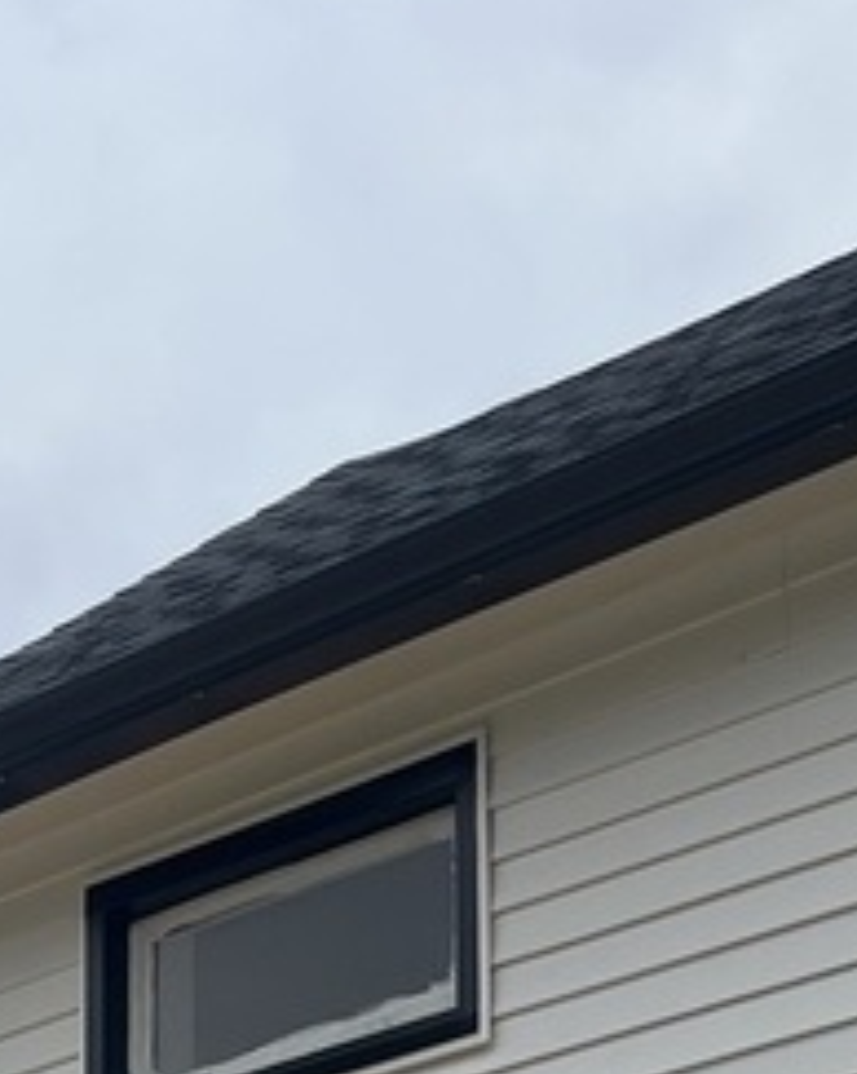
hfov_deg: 13.6
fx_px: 3587
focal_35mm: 113
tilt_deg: +5.1
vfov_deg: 14.8
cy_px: 1967
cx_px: 557
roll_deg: +0.0
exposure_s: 1/5556
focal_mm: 5.1
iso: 50
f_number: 1.6
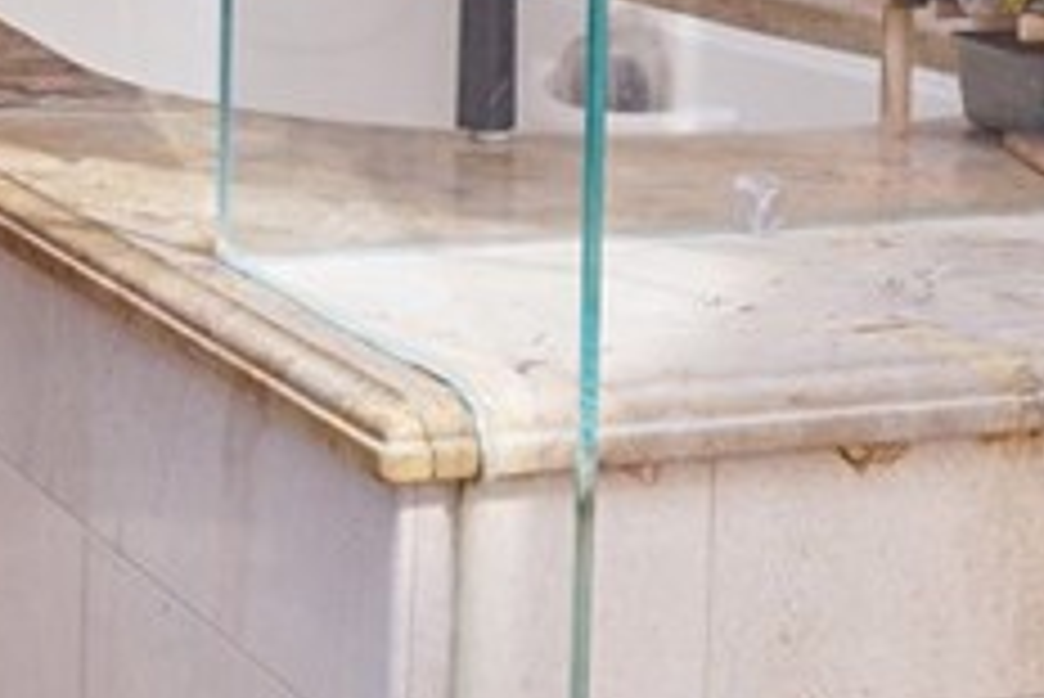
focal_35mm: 106
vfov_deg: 12.1
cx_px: -392
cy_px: -466
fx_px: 3076
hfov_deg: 17.8
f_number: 4
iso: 320
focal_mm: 16
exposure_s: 1/100
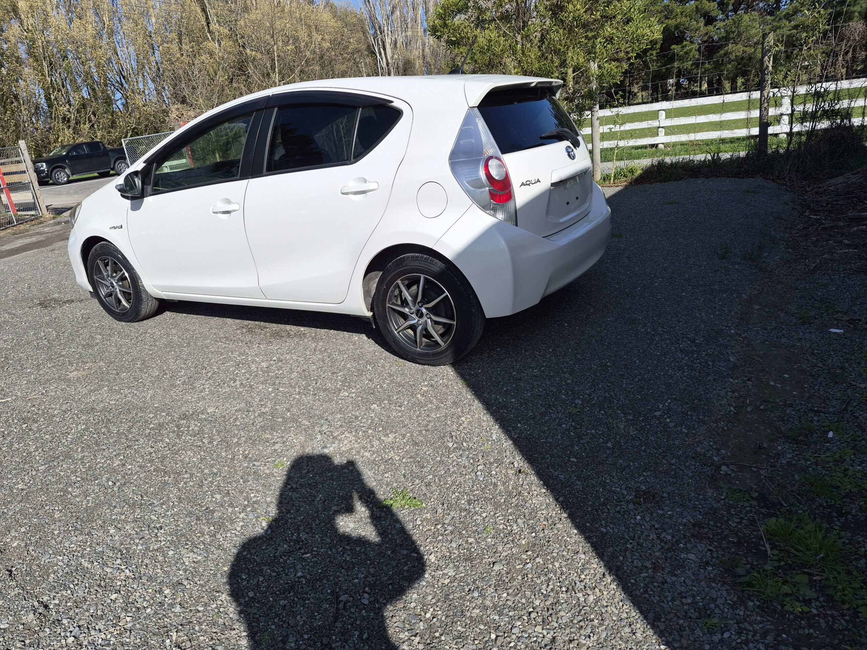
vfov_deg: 58.9
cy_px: 325
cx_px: 434
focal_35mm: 23
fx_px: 576
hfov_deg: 73.9
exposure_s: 1/5872
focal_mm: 5.4
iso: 80
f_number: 1.8
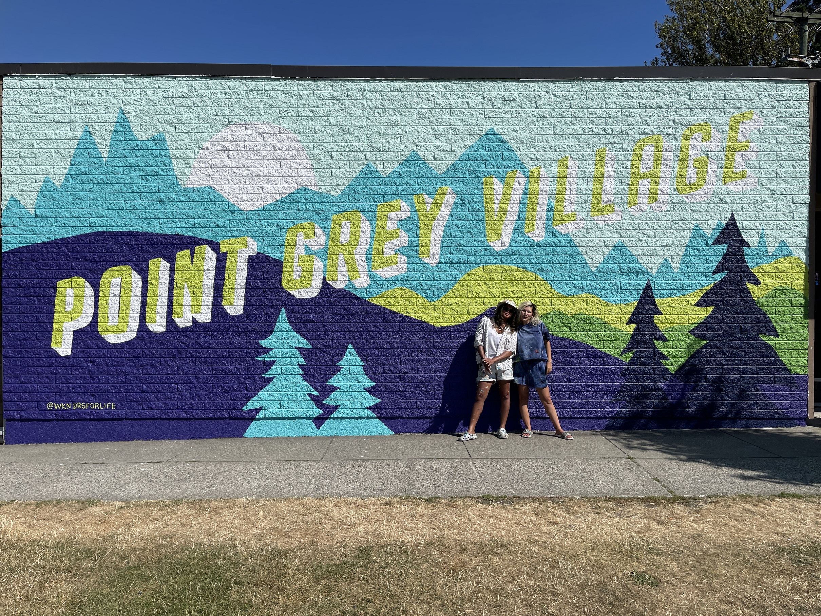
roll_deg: -0.8
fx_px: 617
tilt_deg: -0.5
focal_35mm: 26
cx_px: 410
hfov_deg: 67.3
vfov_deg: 53.1
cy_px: 308
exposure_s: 1/10000
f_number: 1.6
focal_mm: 5.1
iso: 50
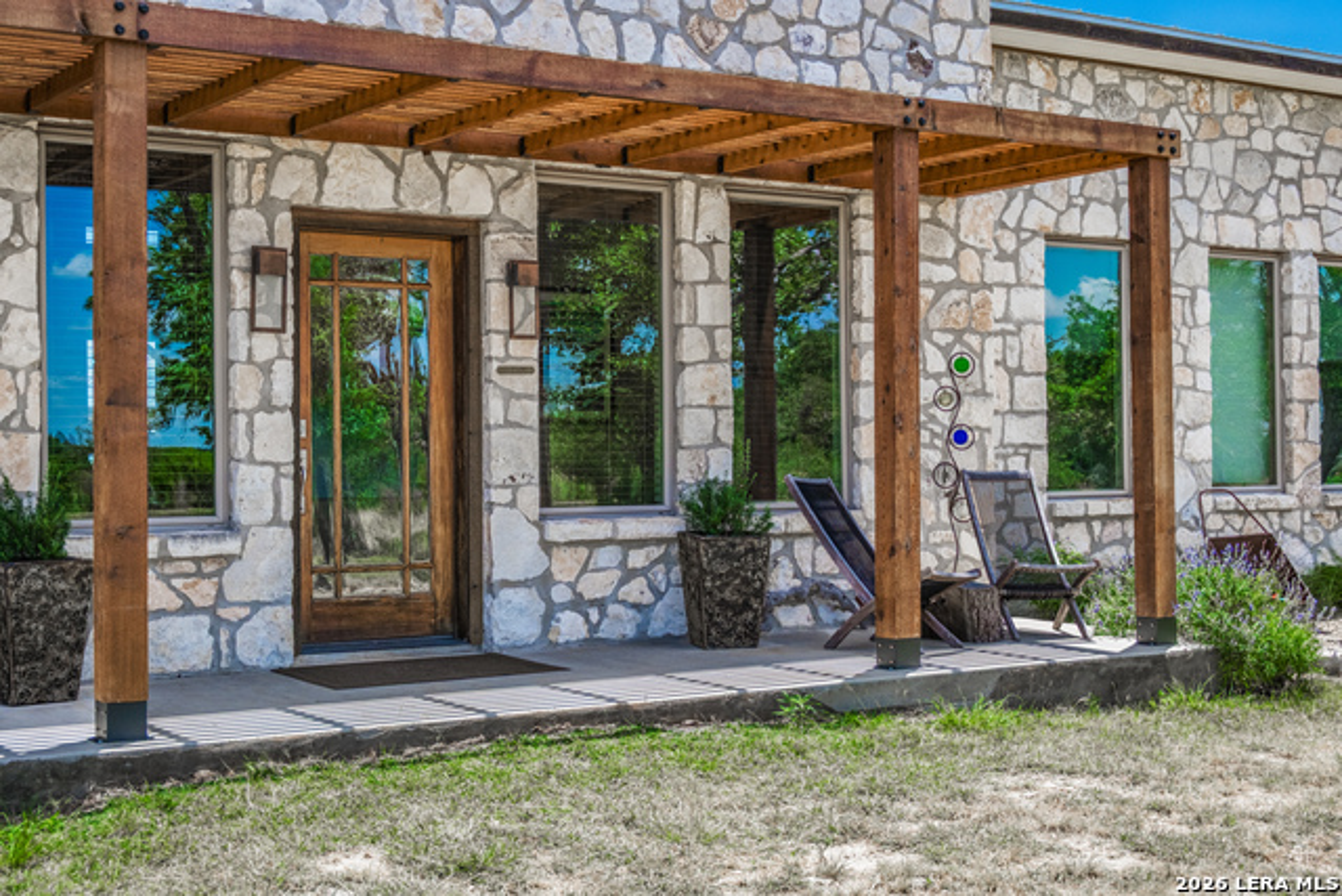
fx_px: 1864
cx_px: 671
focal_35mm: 50
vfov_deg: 27.0
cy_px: 448
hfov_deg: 39.6
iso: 500
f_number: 3.8
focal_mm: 33.3
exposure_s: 1/2000
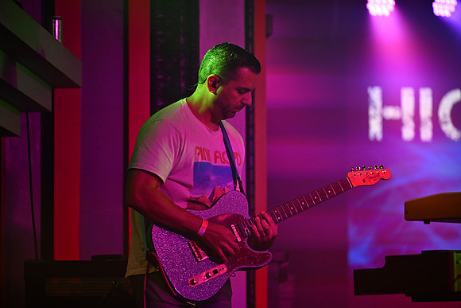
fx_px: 2562
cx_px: 230
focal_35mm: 200
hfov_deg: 10.3
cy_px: 154
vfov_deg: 6.9
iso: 2000
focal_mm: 200
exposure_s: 1/800
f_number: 2.8
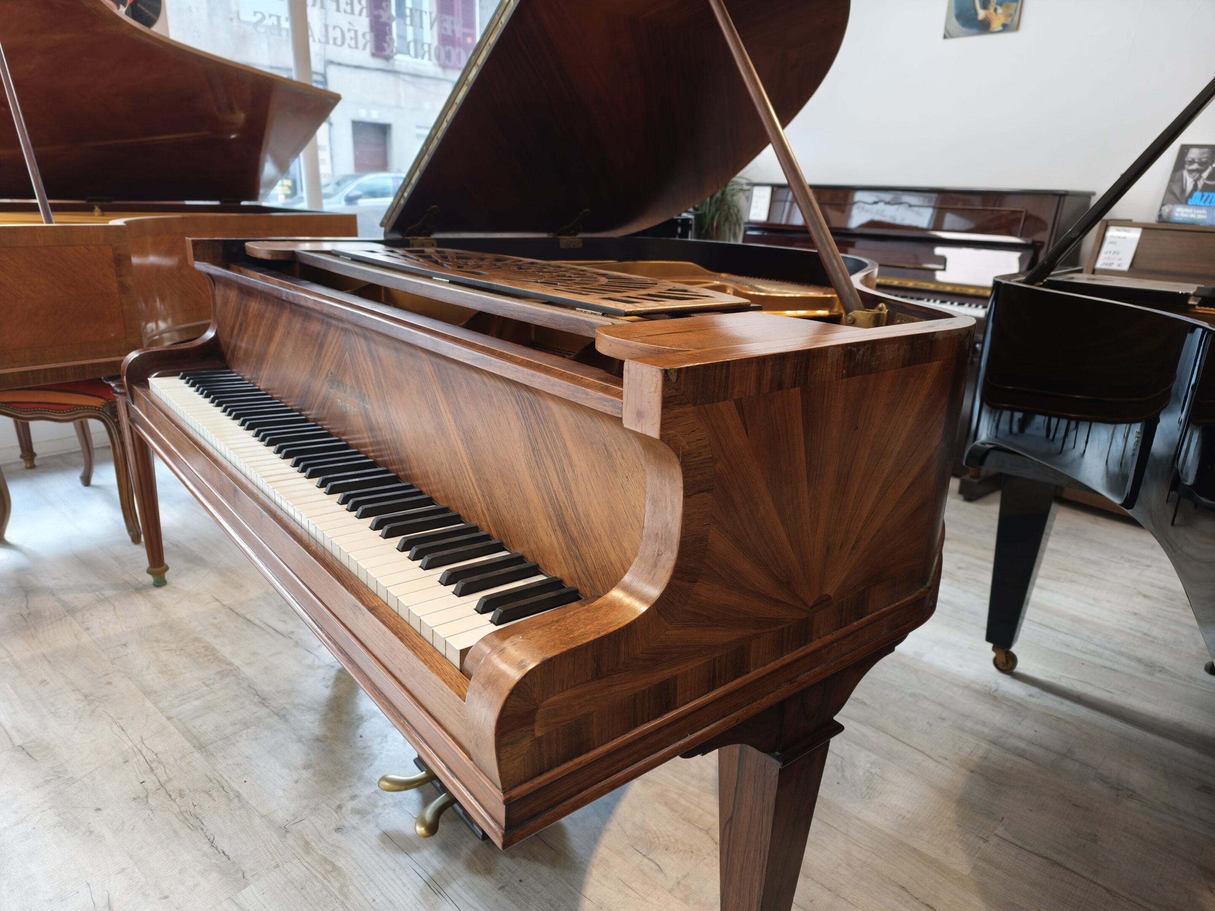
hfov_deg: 73.9
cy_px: 456
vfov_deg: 58.9
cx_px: 608
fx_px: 807
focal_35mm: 23
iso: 400
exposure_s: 1/100
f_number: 1.62
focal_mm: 6.45
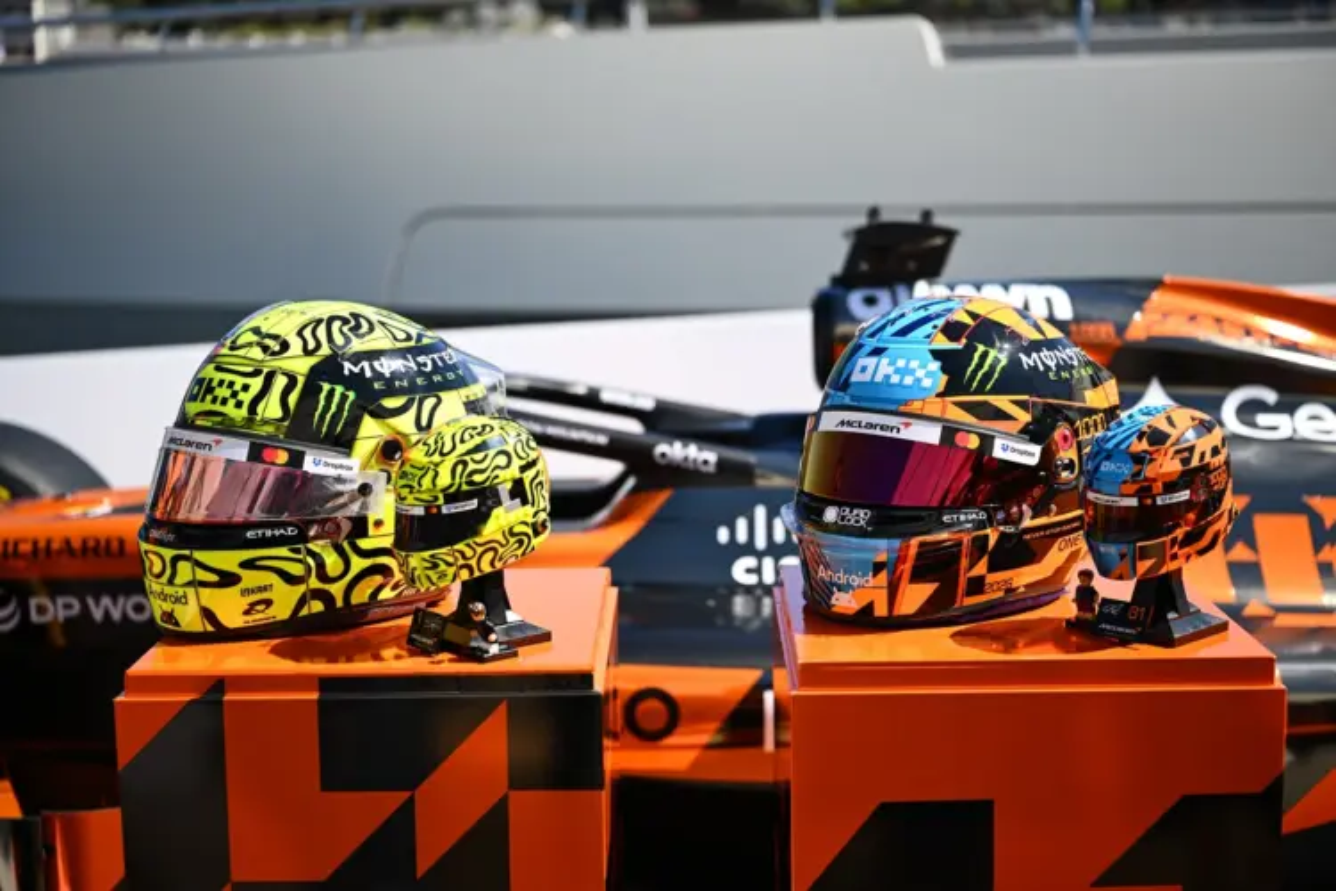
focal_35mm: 47
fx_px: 1744
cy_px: 446
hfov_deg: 41.9
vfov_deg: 28.6
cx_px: 668
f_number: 2.8
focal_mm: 47
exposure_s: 1/2500
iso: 200
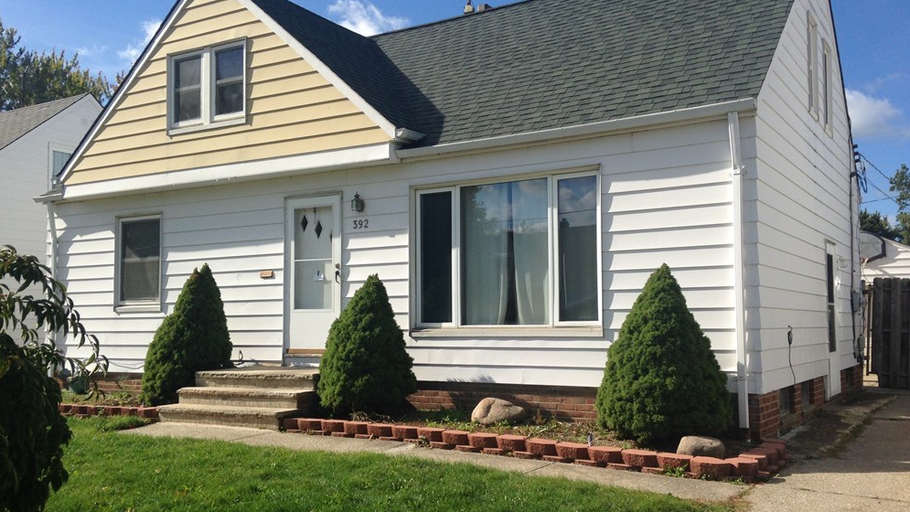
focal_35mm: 37
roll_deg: +1.4
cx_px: 457
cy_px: 279
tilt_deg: +2.5
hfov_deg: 54.0
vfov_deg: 32.0
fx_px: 893
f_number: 2.4
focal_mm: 4.12
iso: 50
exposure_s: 1/1808
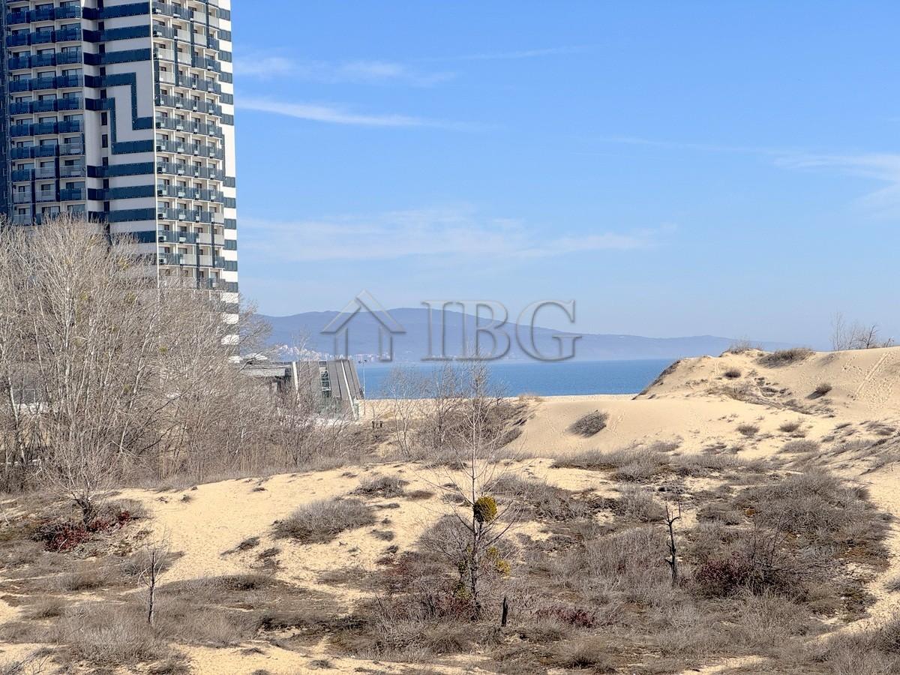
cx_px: 450
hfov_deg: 25.3
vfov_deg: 19.1
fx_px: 2002
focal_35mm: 77
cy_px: 338
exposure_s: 1/960
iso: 25
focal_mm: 9
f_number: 2.8
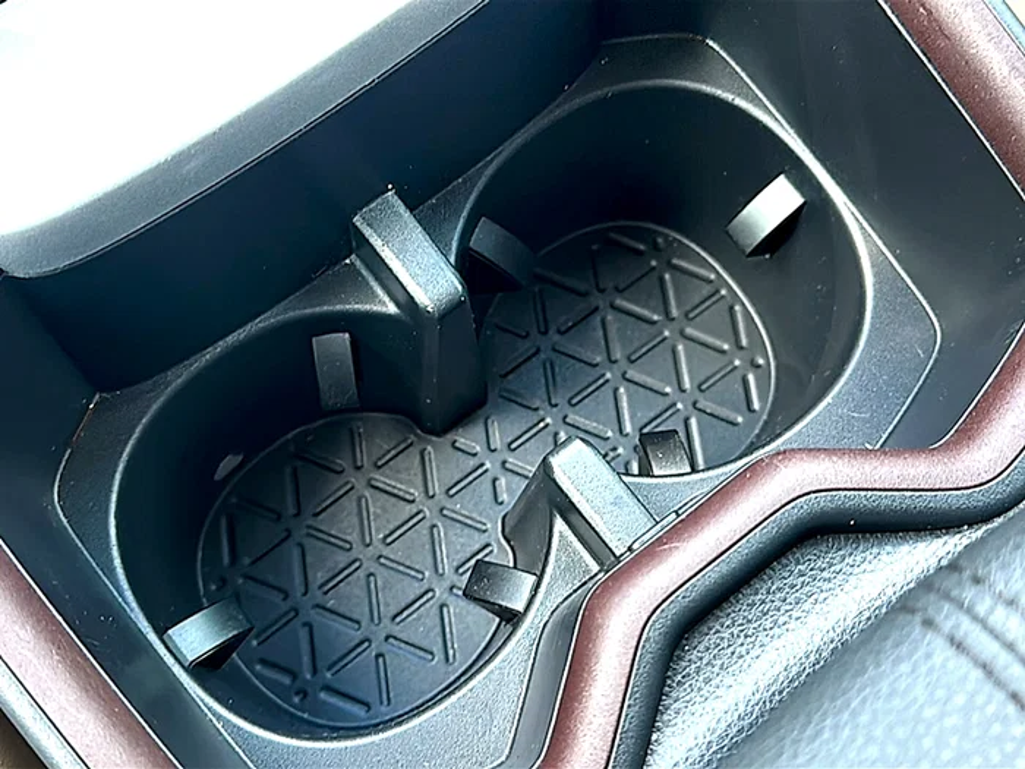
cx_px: 512
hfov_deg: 45.8
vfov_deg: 35.1
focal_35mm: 41
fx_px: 1214
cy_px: 384
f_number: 1.78
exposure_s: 1/74
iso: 160
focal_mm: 6.86
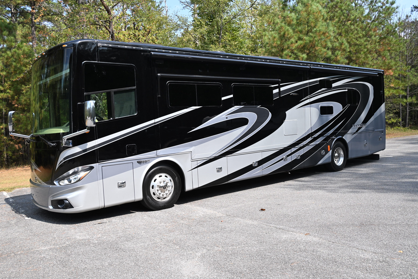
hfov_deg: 59.1
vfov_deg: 41.4
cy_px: 139
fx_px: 369
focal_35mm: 32
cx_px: 203
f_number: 5.6
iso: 110
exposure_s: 1/250
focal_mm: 20.5
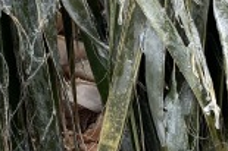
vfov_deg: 9.4
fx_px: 886
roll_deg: +0.8
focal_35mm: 140
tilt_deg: -2.4
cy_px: -106
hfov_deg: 14.4
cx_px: 3
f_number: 1.8
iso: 32
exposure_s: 1/898
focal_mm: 4.25
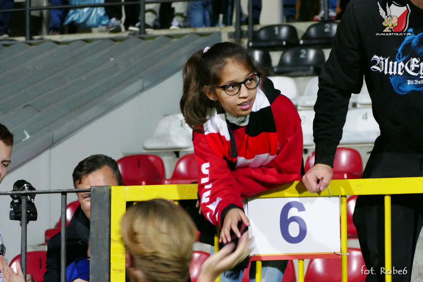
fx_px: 1810
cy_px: 141
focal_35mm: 154
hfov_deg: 13.3
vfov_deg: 8.9
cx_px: 212
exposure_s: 1/80
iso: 1600
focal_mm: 56.08
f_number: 3.9
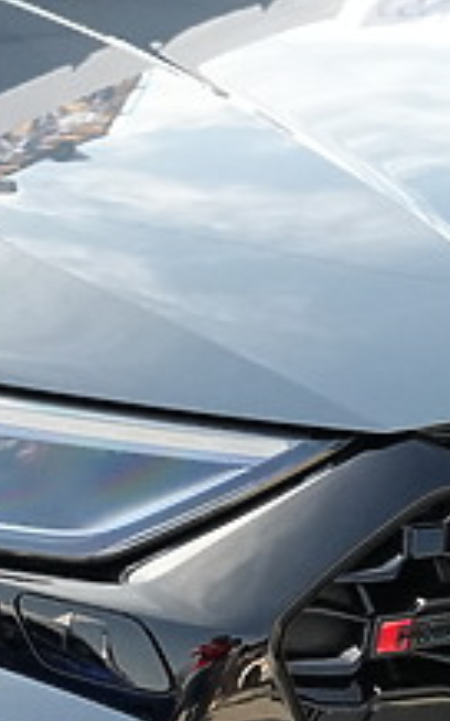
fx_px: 2436
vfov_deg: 16.8
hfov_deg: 10.5
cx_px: 132
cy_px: 385
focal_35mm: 124
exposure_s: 1/160
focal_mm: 34
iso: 10000
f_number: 4
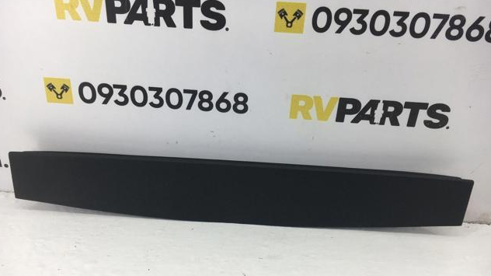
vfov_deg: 36.6
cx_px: 244
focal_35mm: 32
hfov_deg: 61.0
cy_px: 156
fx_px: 416
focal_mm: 4.15
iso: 40
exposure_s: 1/100
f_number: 2.2
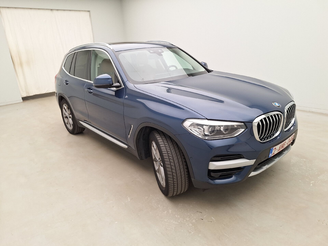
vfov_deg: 58.9
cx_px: 164
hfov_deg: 73.9
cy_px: 123
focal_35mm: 23
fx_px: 218
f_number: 1.8
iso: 50
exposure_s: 1/100
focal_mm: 5.54
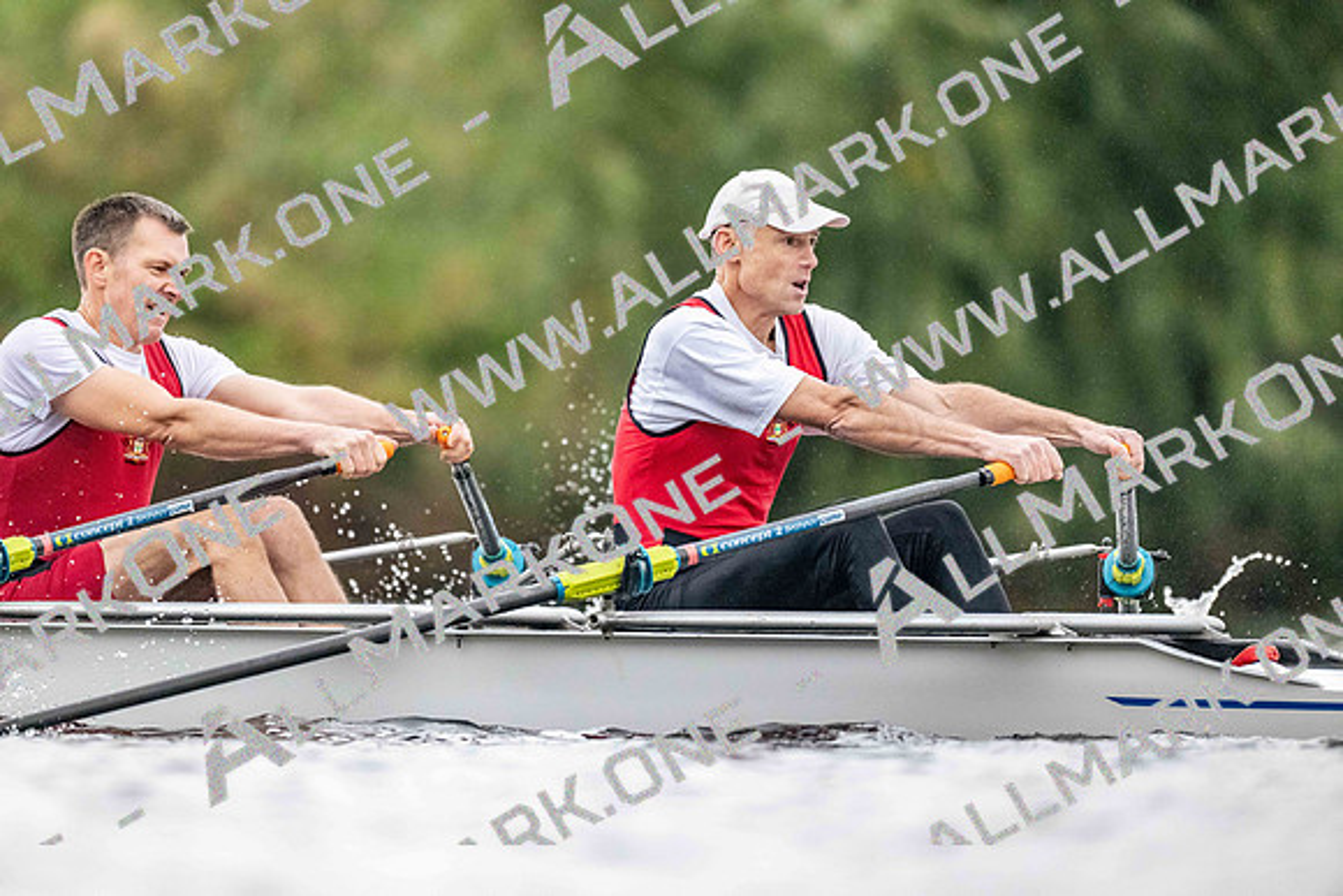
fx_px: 22388
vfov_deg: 2.3
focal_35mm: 600
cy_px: 448
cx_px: 672
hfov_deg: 3.4
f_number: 4
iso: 6400
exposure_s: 1/2500
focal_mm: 600
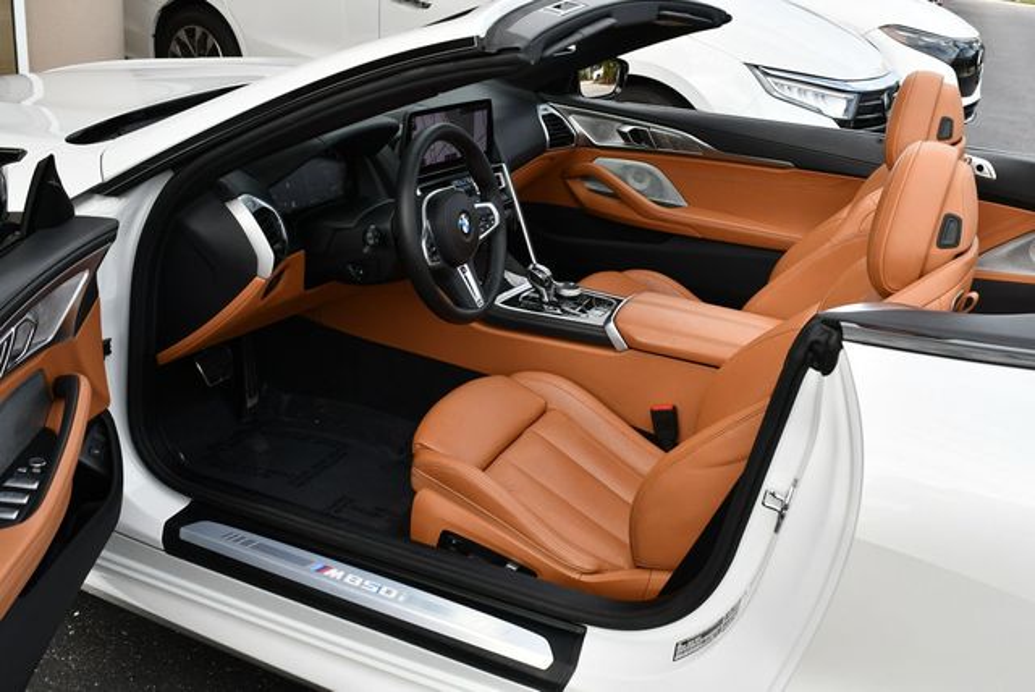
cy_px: 346
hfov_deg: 53.1
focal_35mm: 36
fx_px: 1036
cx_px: 518
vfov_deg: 36.9
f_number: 6.3
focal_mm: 18
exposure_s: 1/250
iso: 200
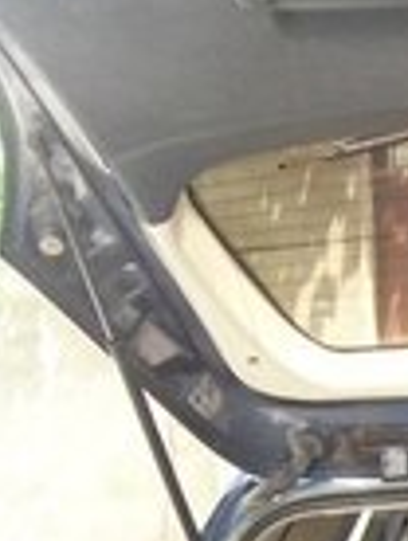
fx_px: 2193
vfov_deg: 13.9
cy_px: 545
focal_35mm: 140
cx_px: 663
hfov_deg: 10.2
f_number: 3.5
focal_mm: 6.6
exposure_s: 1/60
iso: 100
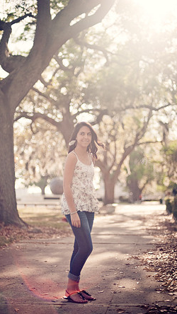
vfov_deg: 39.2
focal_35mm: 53
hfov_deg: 22.6
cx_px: 101
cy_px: 158
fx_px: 442
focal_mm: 50
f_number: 1.4
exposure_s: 1/8000
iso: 320
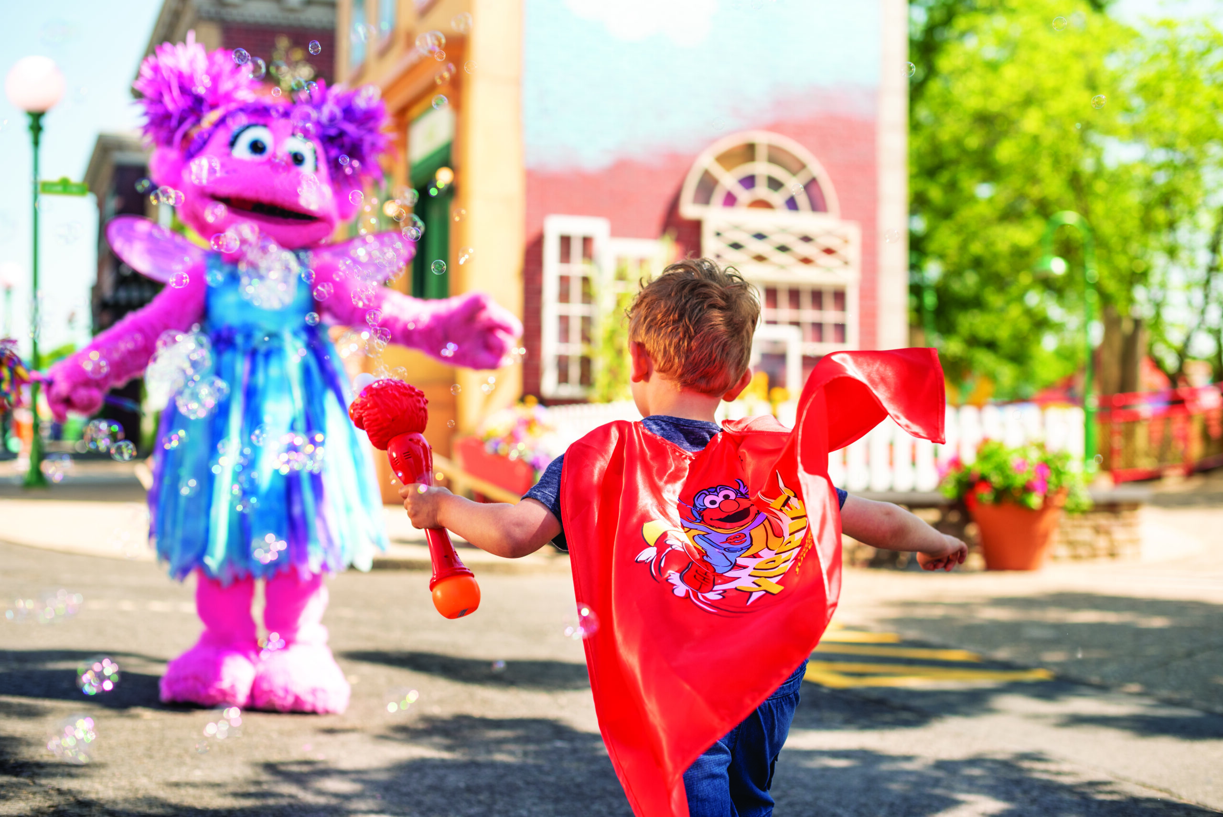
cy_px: 408
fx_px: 1699
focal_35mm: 50
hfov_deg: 39.6
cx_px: 612
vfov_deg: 27.0
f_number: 2.2
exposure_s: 1/1600
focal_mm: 50
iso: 200
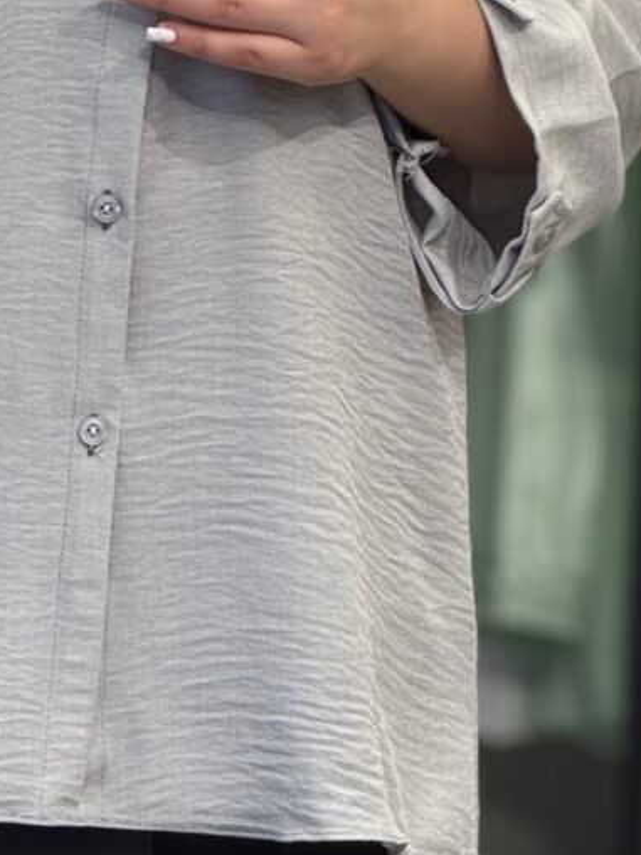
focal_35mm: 378
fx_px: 9333
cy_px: -42
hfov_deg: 3.9
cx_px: 195
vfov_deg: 5.2
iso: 100
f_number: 2.8
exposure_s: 1/100
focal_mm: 15.66
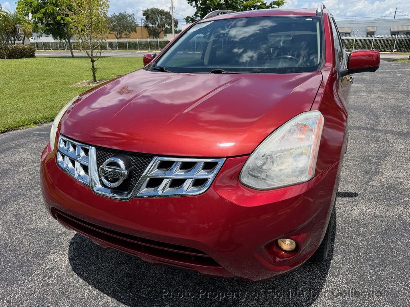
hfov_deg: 71.6
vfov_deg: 56.8
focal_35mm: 24
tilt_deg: -14.3
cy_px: 154
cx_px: 205
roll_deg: +1.5
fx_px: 284
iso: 80
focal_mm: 6.76
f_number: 1.78
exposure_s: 1/3759
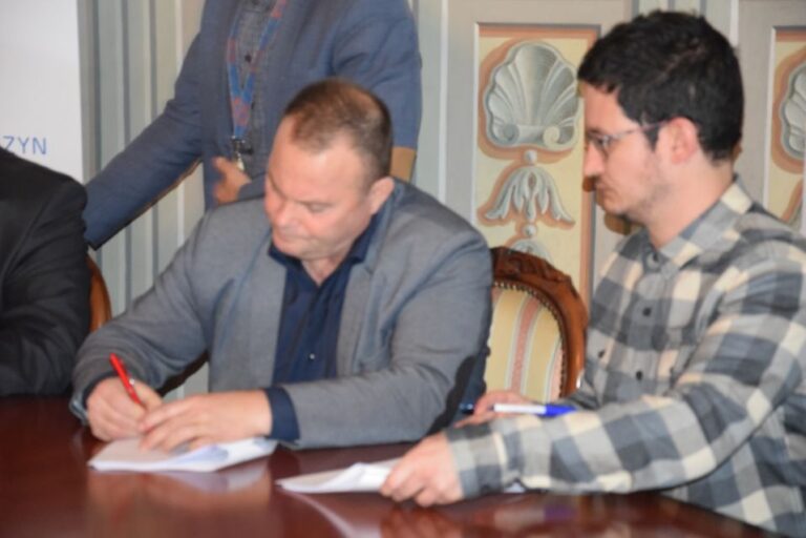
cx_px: 403
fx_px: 2686
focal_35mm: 120
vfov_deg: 11.4
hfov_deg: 17.1
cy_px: 269
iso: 3200
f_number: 5.3
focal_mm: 80
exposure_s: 1/60
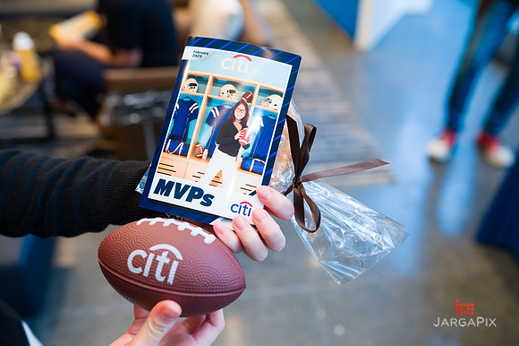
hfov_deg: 55.8
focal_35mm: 34
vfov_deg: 38.8
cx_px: 260
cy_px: 173
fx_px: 490
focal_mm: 34
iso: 800
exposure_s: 1/200
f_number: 4
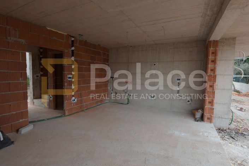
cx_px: 124
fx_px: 124
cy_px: 83
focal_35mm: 18
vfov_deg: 67.4
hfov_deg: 90.0
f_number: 6.3
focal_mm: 18
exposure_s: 1/80
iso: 200
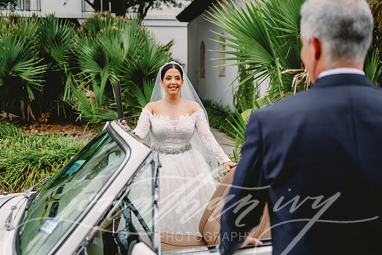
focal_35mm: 44
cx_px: 186
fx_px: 466
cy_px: 128
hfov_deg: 44.6
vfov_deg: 30.6
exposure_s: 1/500
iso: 400
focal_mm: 42
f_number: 2.8
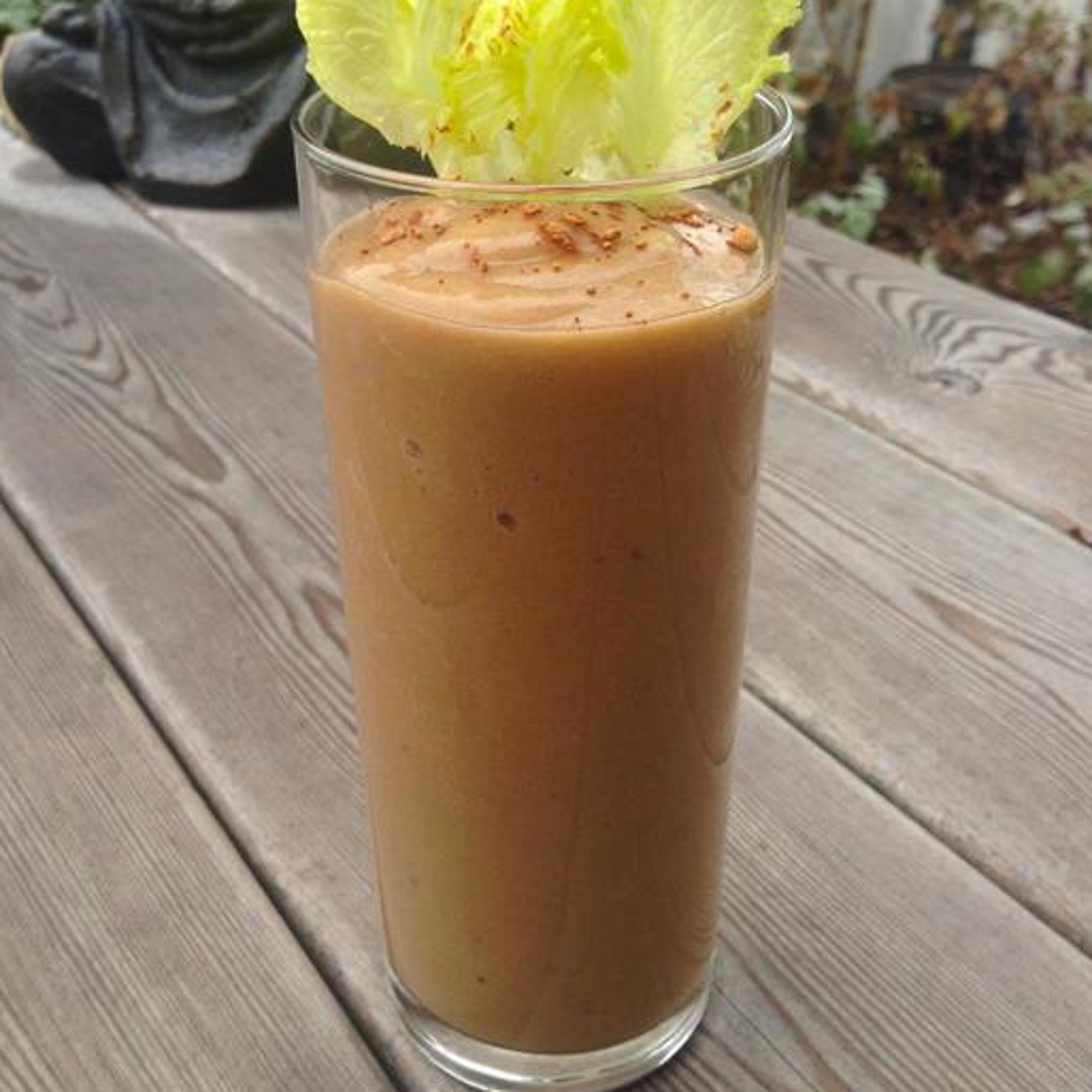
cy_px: 487
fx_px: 1428
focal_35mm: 40
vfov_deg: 41.8
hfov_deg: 41.9
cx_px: 539
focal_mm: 4.12
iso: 64
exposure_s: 1/120
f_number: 2.4
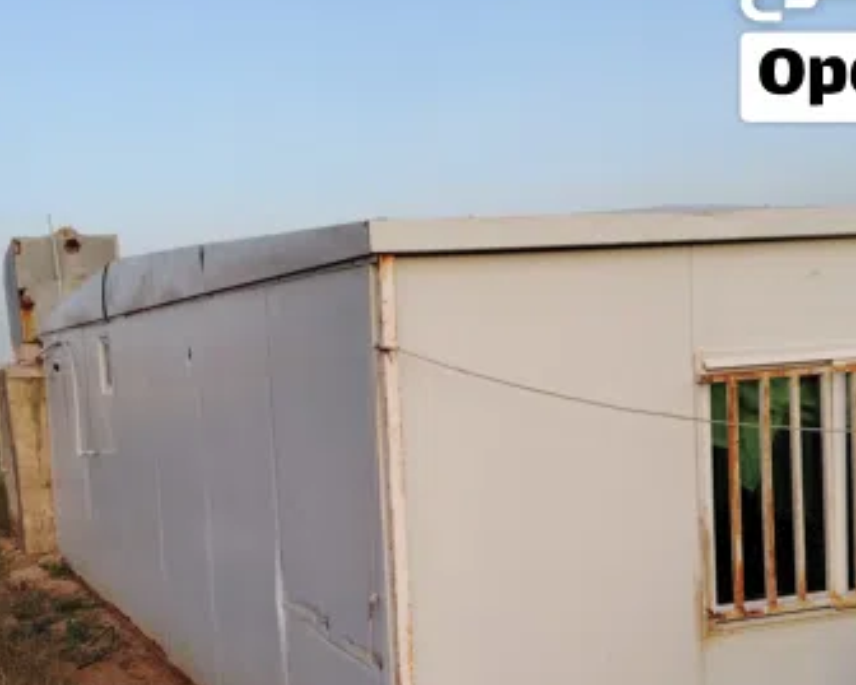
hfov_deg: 35.9
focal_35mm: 52
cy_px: 489
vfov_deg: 28.8
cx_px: 357
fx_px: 1318
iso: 100
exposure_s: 1/164
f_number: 1.75
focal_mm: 5.25
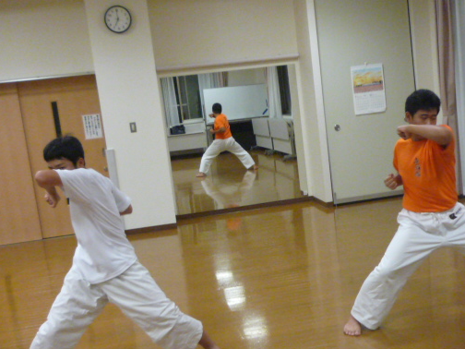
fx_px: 631
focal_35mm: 47
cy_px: 207
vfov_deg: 30.8
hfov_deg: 40.4
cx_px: 260
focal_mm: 4.4
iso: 400
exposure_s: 1/50
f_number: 2.8
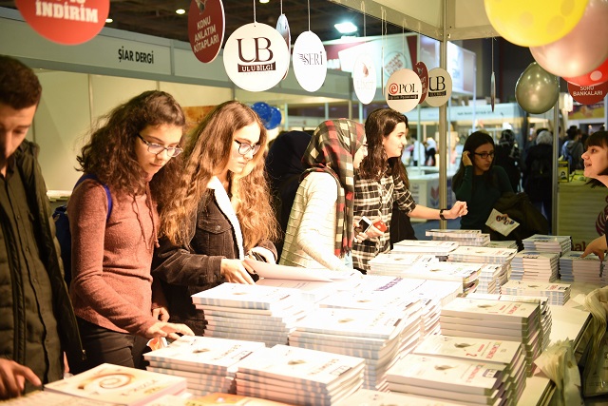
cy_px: 203
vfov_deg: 30.5
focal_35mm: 44
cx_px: 304
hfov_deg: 44.5
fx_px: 743
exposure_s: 1/160
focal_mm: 44
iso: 1250
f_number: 2.8
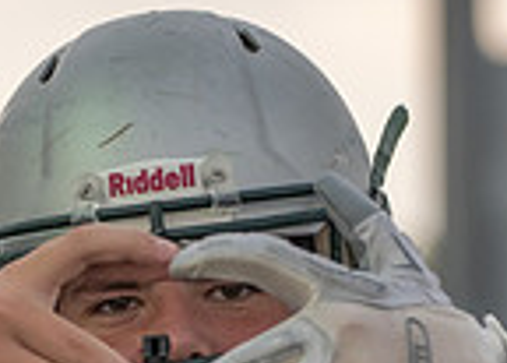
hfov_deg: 2.7
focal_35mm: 746
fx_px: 10747
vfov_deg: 1.9
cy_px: 606
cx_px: 119
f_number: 5.6
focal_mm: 171
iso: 800
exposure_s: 1/1000
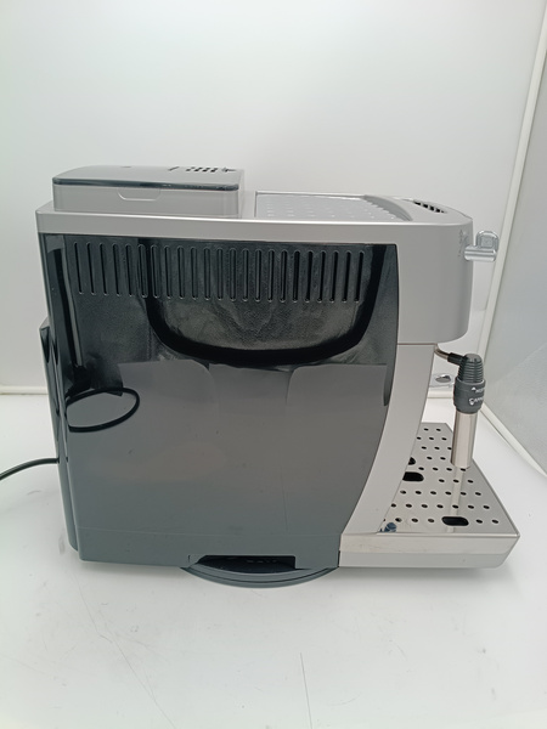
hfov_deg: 53.1
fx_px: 548
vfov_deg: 67.3
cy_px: 364
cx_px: 274
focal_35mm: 26
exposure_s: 1/132
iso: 143
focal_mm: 4.81
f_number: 1.8
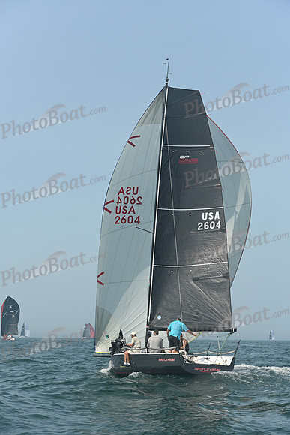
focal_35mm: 70
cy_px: 218
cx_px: 145
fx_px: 845
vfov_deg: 28.8
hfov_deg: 19.5
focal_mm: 70
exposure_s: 1/1250
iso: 320
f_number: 6.3
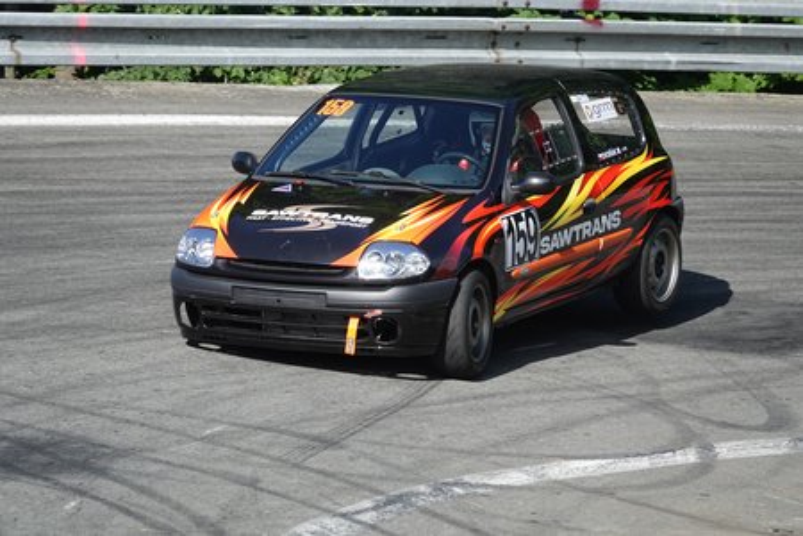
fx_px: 7137
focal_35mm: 320
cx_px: 402
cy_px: 268
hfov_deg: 6.4
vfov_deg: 4.3
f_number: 4
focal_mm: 117.29
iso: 125
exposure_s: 1/800
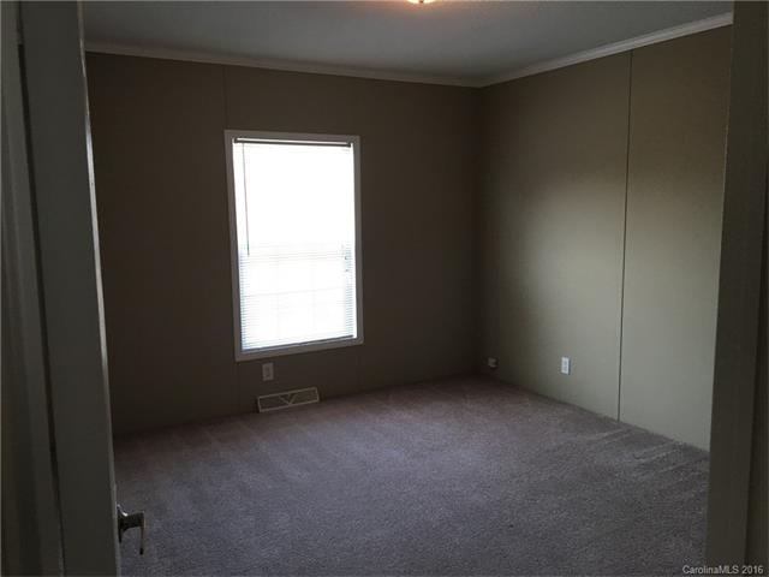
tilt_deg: -6.9
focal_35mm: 29
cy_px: 288
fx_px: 644
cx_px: 384
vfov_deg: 48.2
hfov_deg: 61.7
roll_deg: +1.5
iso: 40
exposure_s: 1/30
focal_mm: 4.15
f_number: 2.2
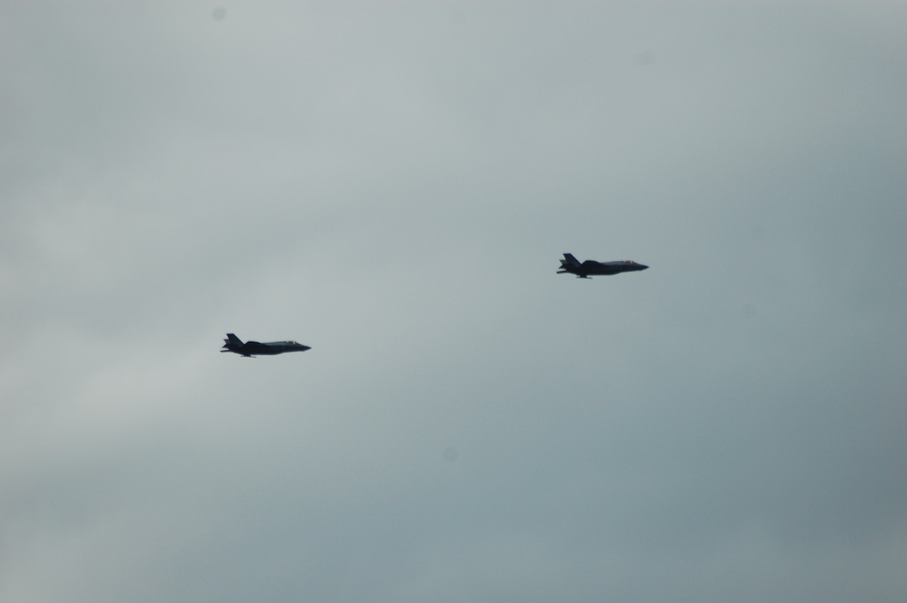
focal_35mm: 450
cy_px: 302
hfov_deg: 4.6
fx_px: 11325
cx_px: 454
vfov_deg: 3.0
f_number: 5.6
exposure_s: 1/2000
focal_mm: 300
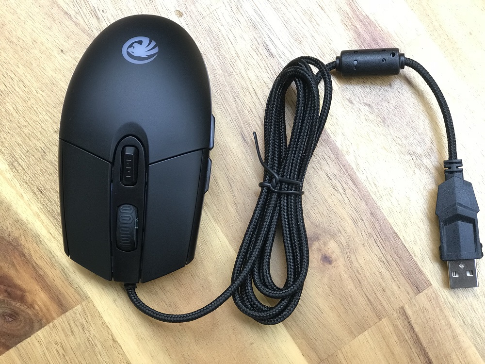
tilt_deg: -83.7
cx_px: 242
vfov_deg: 25.7
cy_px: 182
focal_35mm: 57
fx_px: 799
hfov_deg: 33.8
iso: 50
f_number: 2.8
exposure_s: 1/50
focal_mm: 6.6
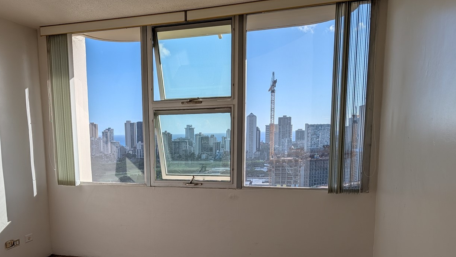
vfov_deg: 33.8
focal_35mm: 34
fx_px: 411
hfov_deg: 57.4
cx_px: 173
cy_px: 198
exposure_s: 1/986
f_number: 1.68
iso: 19
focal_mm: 6.9
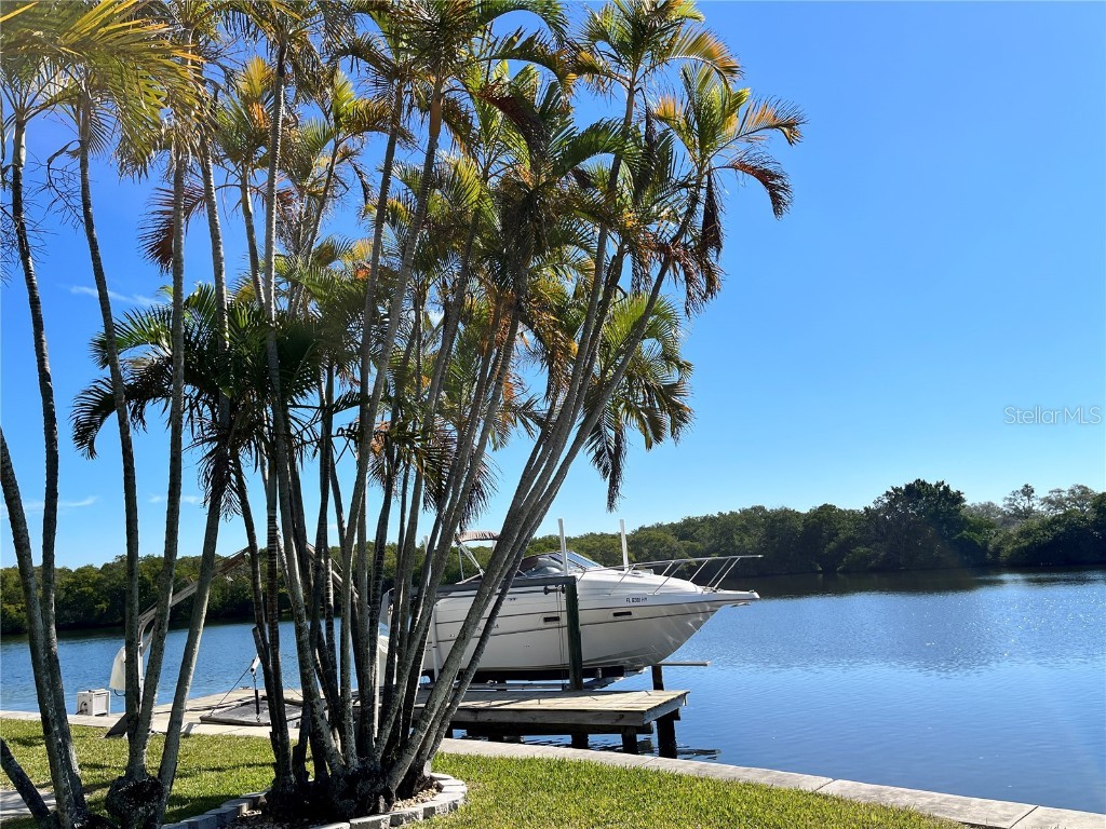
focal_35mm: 26
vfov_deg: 53.1
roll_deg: +4.3
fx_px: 831
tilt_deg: +10.0
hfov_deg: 67.3
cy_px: 414
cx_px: 553
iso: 50
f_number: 1.6
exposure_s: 1/4484
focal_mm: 5.1
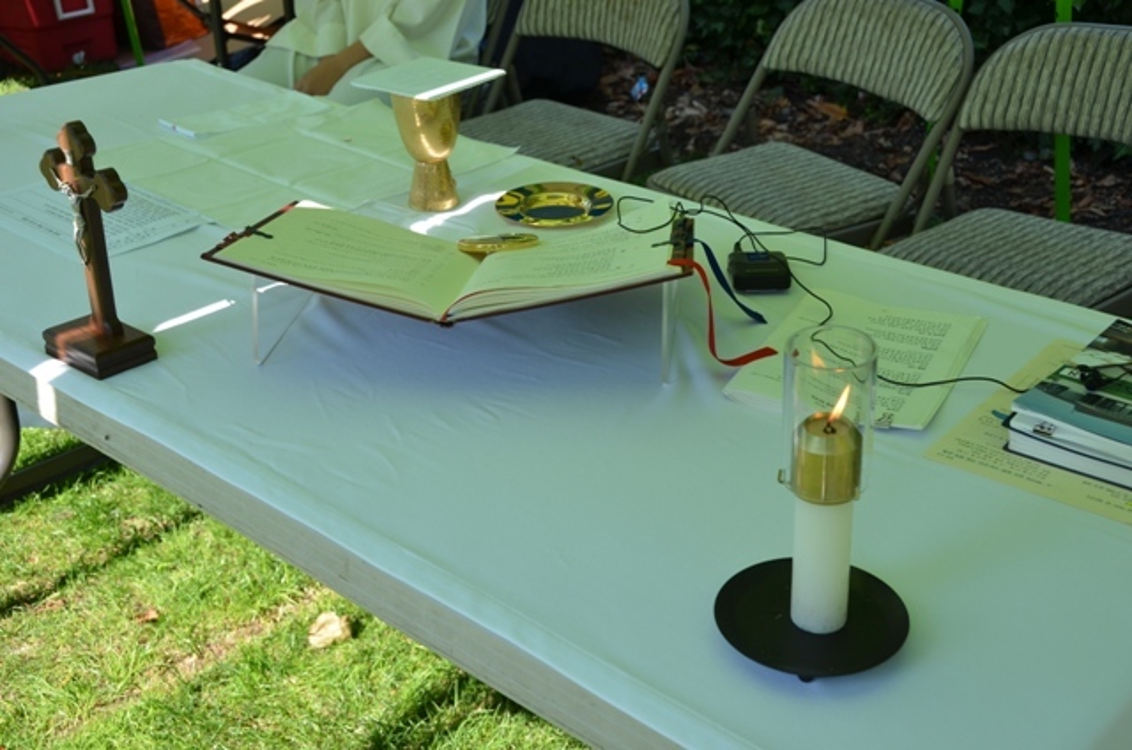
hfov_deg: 42.4
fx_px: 1459
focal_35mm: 46
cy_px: 375
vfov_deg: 28.8
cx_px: 566
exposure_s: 1/200
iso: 200
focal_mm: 31
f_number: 7.1
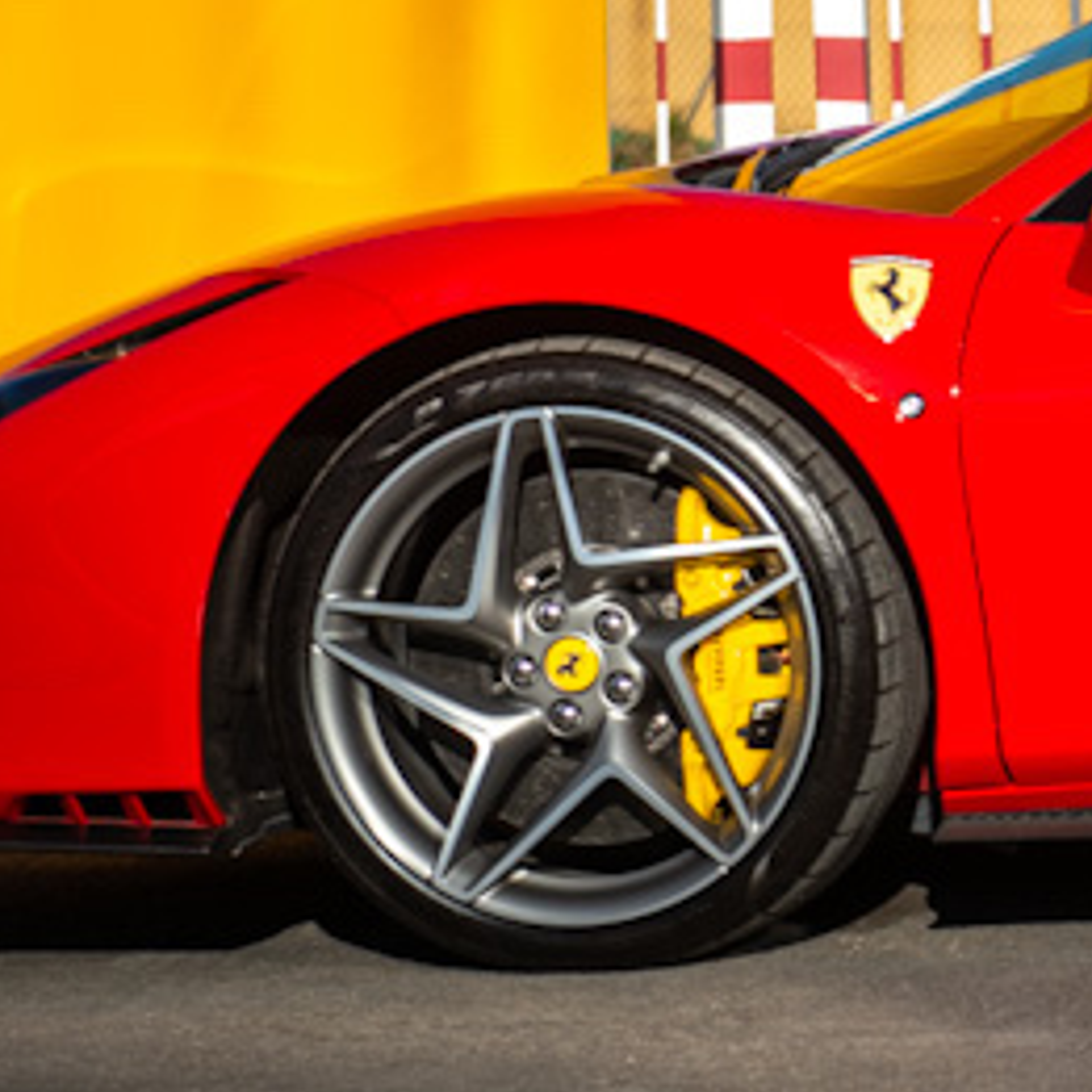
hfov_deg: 8.2
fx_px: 7388
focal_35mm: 207
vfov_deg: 8.4
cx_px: 1820
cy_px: 379
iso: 100
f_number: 2.8
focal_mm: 62
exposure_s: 1/2500
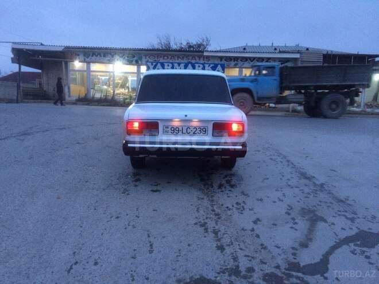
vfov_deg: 48.2
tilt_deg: -7.5
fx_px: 318
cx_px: 190
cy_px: 142
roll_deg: -1.9
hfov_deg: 61.7
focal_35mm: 29
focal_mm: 4.15
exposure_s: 1/33
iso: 250
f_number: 2.2
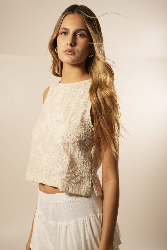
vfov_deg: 36.2
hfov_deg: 24.6
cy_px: 124
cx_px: 77
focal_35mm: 55
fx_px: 383
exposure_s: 1/125
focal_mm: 50
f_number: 4
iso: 1000
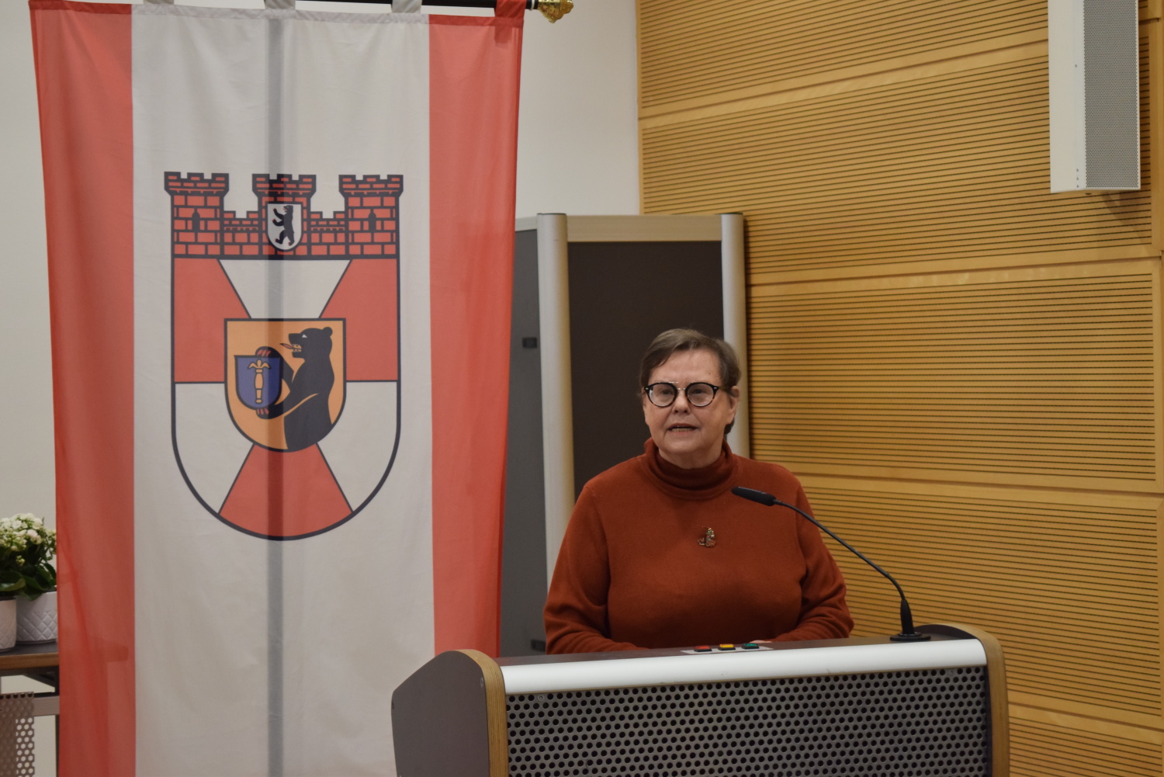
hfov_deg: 24.6
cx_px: 582
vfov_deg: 16.6
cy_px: 388
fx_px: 2668
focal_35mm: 82
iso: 1000
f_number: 5.6
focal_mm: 55
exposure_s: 1/60
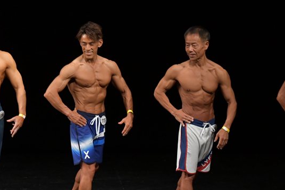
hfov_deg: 5.6
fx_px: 2920
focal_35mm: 369
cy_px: 124
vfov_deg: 3.7
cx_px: 185
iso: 3200
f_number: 5.6
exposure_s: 1/400
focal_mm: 170
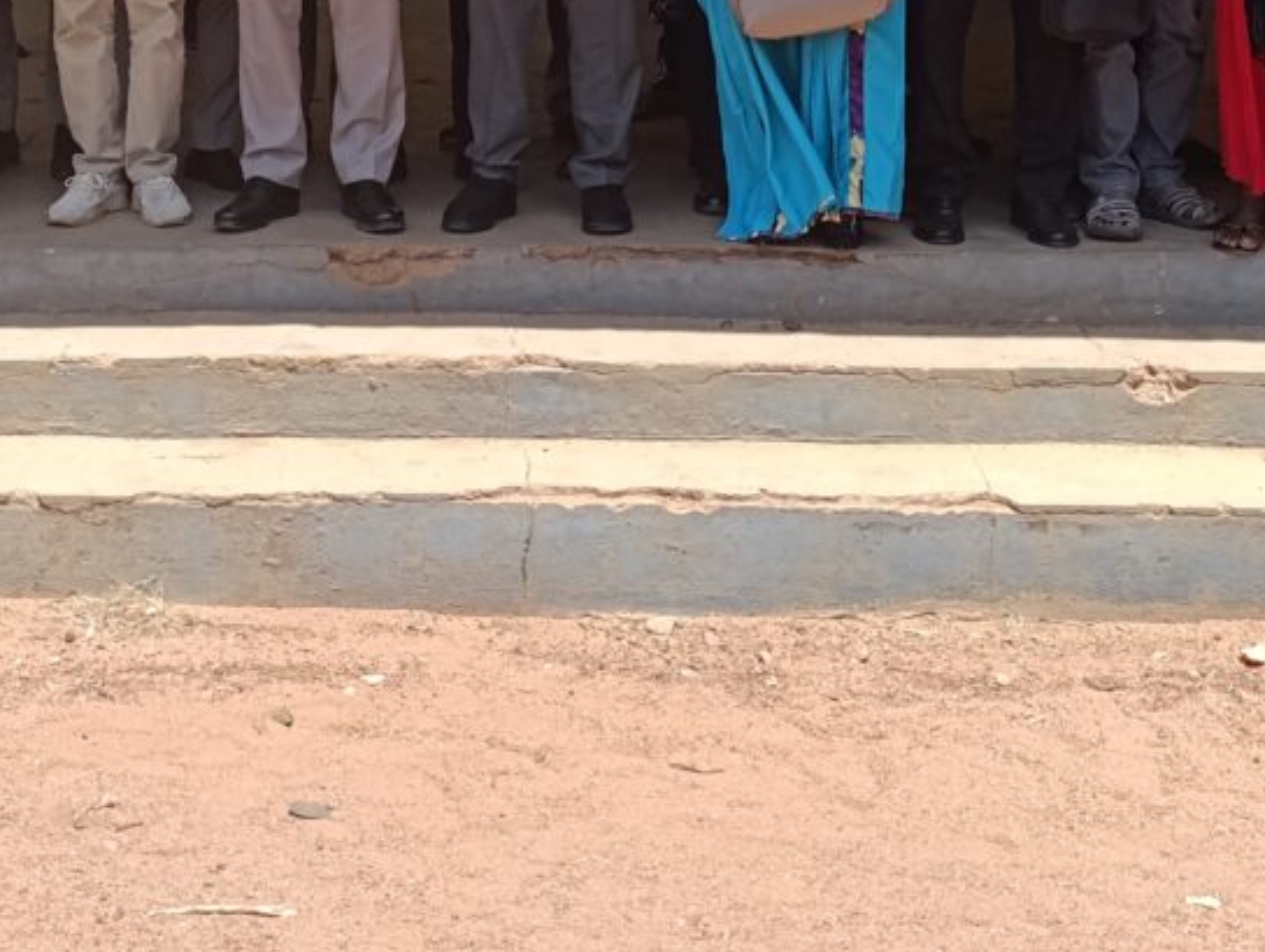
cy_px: -48
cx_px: 444
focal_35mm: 65
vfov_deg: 21.6
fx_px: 2377
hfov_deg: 29.6
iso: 50
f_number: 1.6
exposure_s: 1/356
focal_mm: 6.14
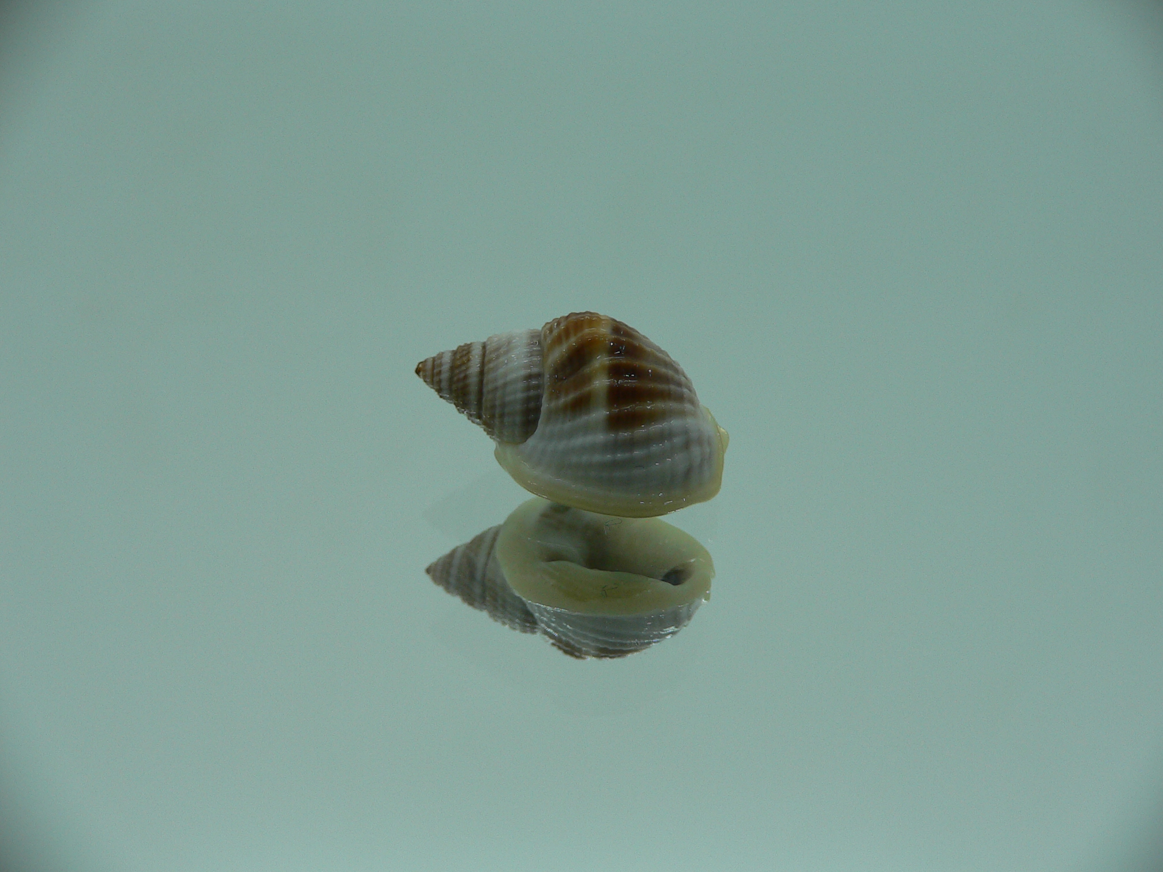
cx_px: 582
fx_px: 1176
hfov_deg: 52.6
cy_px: 436
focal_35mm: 35
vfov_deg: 40.7
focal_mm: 4.6
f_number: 2.8
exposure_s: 1/80
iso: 80
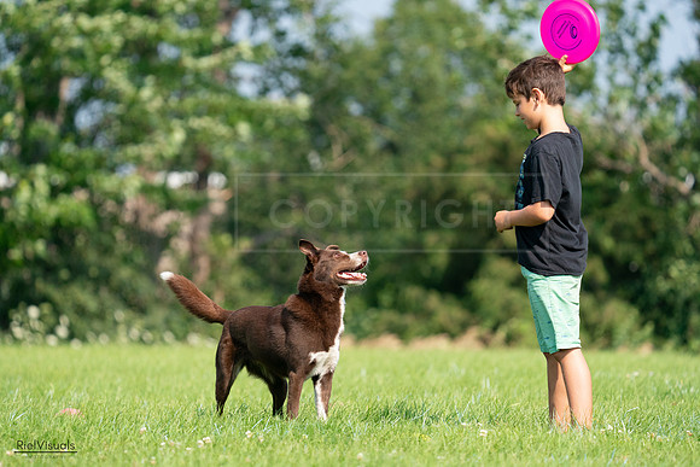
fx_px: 6865
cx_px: 350
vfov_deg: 3.9
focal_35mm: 353
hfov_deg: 5.8
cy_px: 234
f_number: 6.3
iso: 2000
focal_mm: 353
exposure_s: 1/4000
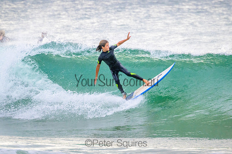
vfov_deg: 1.5
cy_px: 77
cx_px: 121
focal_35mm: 941
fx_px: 6063
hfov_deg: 2.2
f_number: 11
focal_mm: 800
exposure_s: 1/2000
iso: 3600
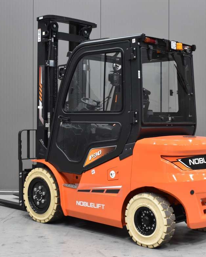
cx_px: 123
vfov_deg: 31.4
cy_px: 130
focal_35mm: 60
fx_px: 457
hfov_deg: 25.4
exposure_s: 1/25
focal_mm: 28
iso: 1250
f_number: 7.1
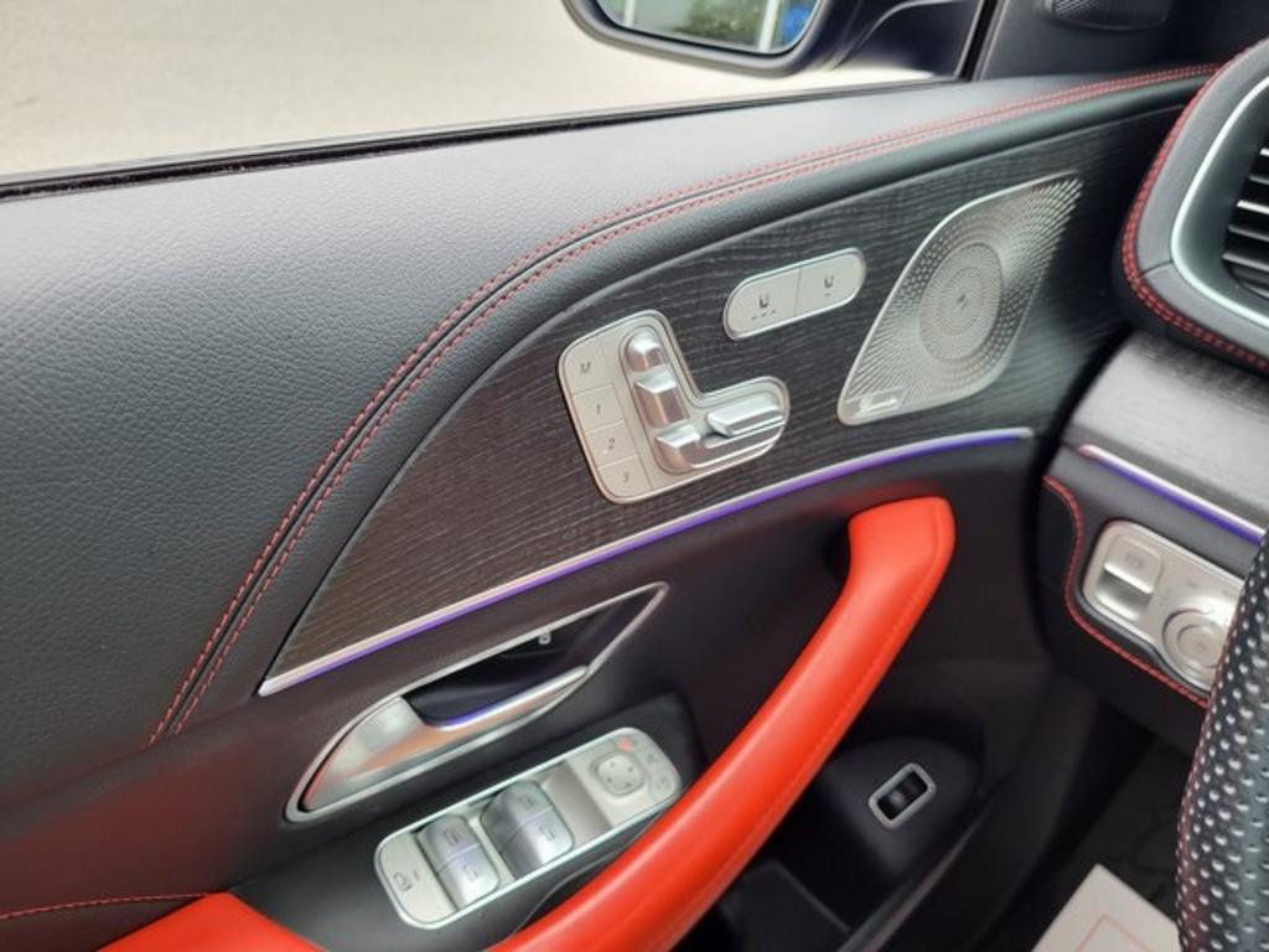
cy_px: 476
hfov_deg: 67.3
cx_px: 634
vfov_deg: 53.1
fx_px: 953
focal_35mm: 26
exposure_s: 1/120
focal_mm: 5.4
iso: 80
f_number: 1.8
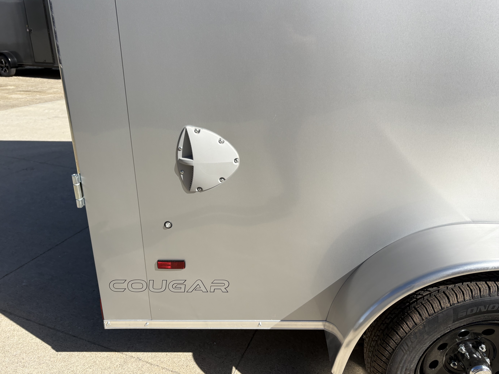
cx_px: 244
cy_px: 184
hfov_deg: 65.3
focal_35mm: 27
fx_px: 389
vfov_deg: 51.4
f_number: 1.6
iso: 50
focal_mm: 5.96
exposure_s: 1/3831
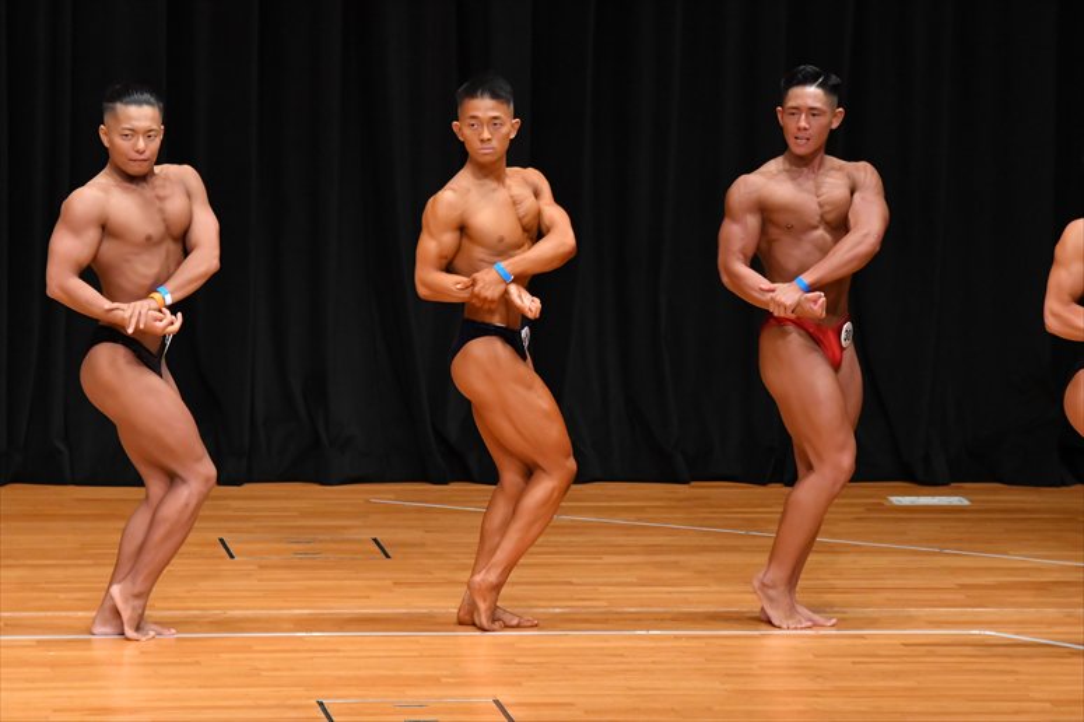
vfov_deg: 5.1
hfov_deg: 7.6
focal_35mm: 270
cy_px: 361
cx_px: 542
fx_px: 8126
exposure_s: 1/400
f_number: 5.6
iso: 4000
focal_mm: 180
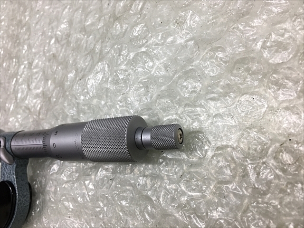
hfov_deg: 61.7
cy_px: 114
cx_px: 152
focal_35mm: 29
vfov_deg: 48.2
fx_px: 255
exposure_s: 1/120
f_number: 2.2
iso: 25
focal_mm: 4.15
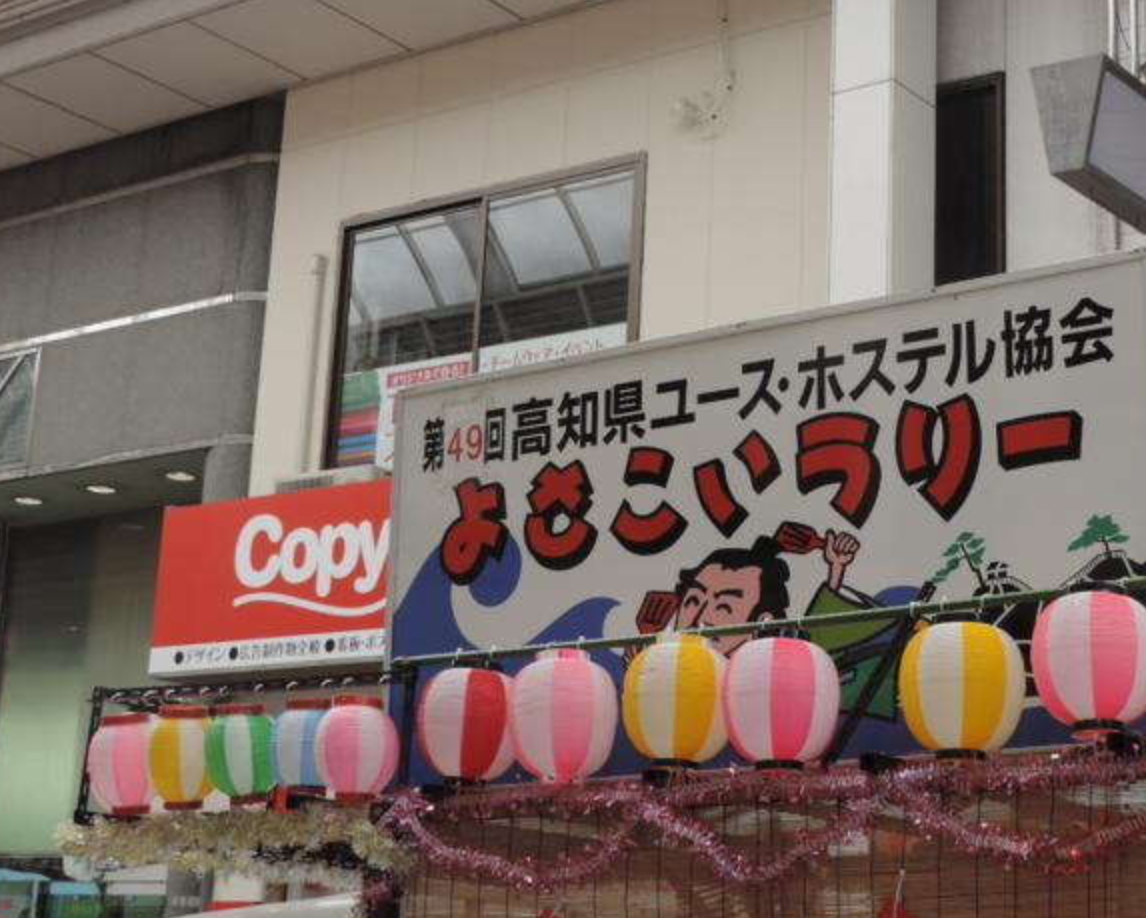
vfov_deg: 23.8
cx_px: 714
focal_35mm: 64
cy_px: 358
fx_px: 2172
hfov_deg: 29.4
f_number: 3.5
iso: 80
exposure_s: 1/200
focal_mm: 8.3
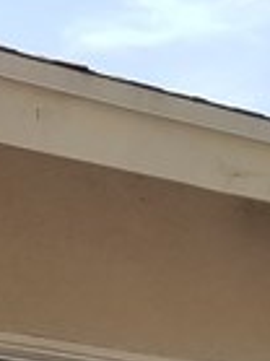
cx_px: 106
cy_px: 800
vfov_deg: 9.4
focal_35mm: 192
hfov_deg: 7.7
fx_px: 2000
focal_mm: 4.2
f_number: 1.7
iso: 50
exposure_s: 1/1028
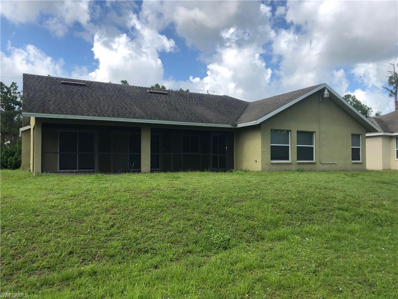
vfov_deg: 49.7
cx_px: 199
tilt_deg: +1.8
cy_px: 150
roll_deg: +0.7
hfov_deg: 63.4
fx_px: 322
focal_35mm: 28
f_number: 1.8
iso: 20
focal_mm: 3.99
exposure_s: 1/1372
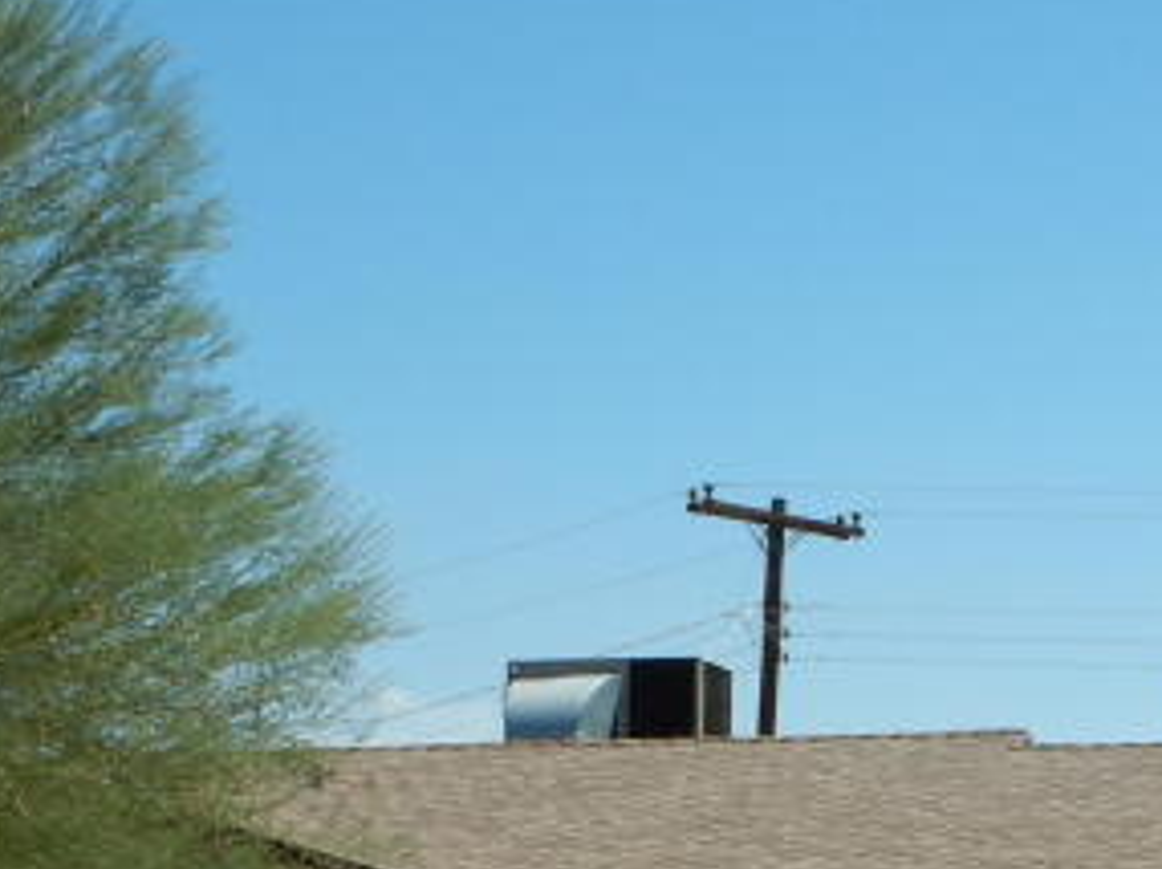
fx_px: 3723
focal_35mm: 111
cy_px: 849
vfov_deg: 13.2
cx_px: 1077
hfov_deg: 17.4
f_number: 4.2
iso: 125
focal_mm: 5.6
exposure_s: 1/1250
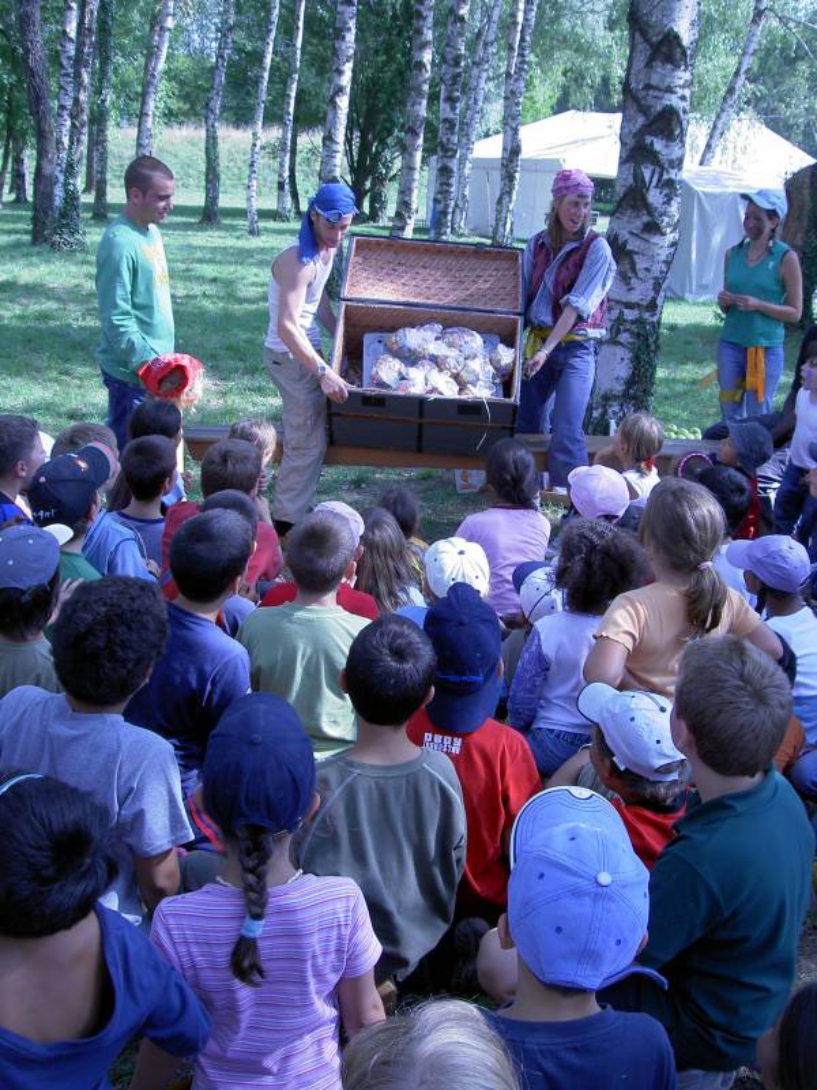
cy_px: 545
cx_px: 408
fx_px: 1227
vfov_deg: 47.9
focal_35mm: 39
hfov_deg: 36.8
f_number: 4.7
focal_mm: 8
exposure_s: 1/100
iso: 100
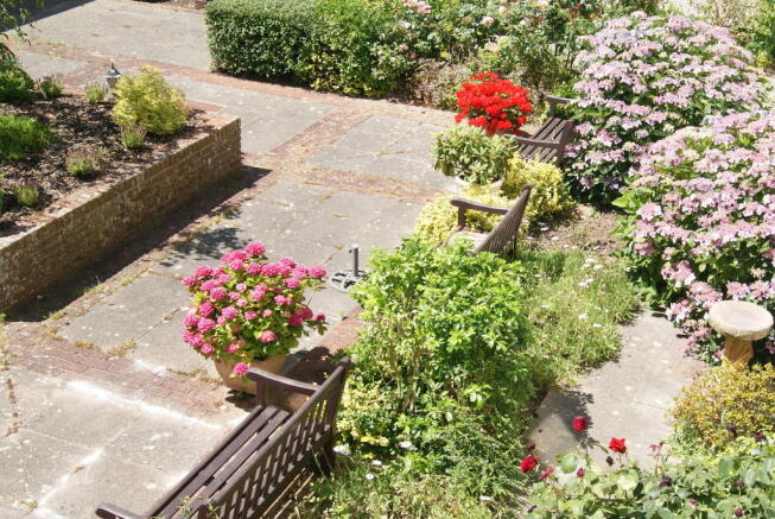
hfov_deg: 37.8
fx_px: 1131
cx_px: 388
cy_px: 260
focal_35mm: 52
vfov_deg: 25.8
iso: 100
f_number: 10
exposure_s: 1/160
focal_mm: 35
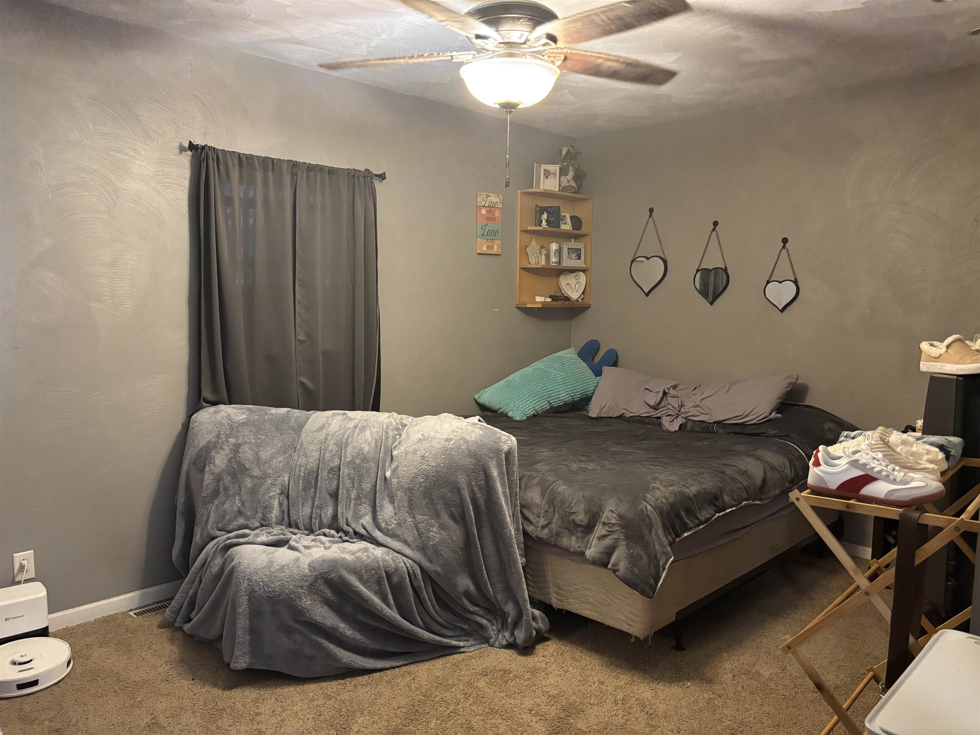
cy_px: 368
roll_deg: -0.3
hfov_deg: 67.3
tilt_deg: -6.5
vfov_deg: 53.1
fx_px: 736
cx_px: 490
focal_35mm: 26
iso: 500
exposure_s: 1/30
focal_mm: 5.96
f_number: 1.6
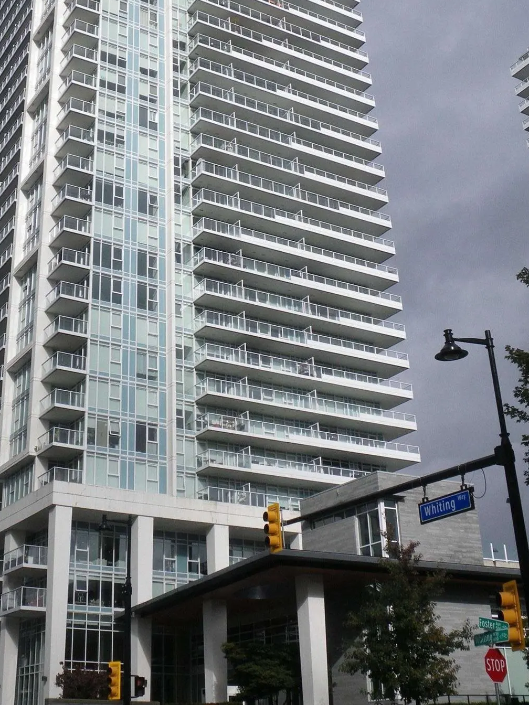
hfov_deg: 29.9
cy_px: 223
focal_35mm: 48
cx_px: 157
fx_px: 978
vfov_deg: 39.1
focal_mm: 5
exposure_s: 1/800
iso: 64
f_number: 4.2
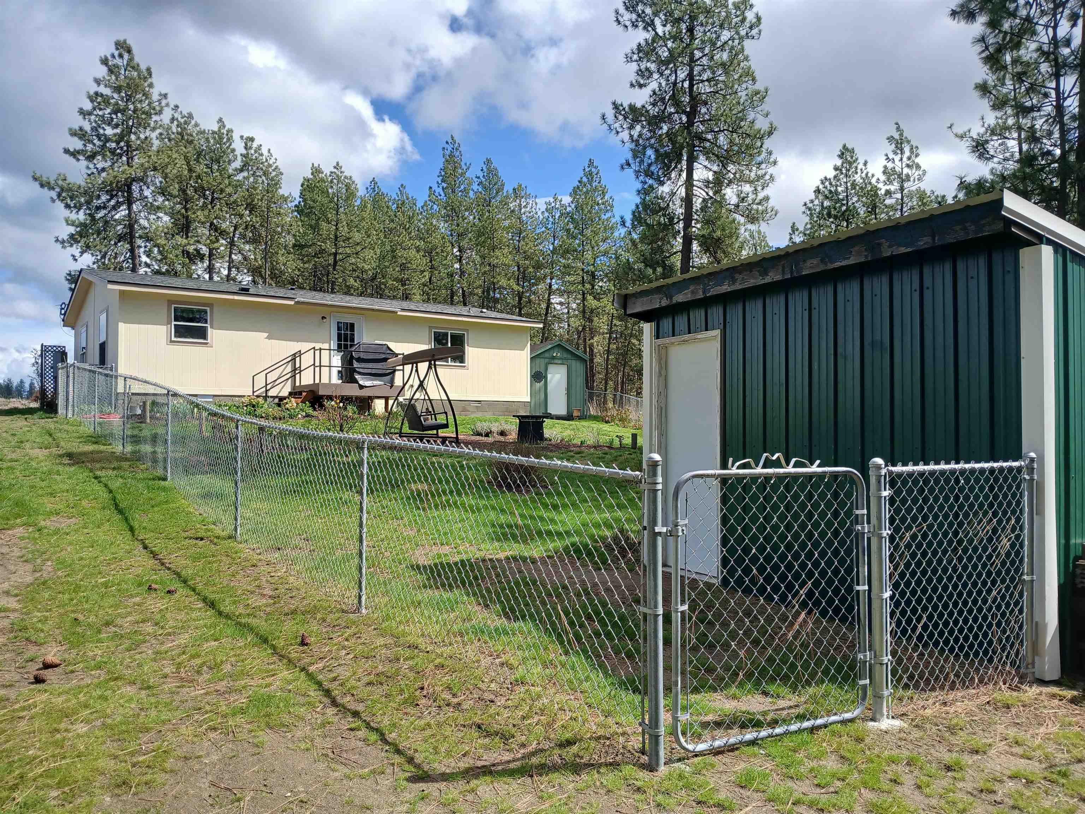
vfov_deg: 53.1
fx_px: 815
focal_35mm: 26
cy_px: 407
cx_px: 542
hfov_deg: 67.3
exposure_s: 1/448
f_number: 1.8
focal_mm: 3.98
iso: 20
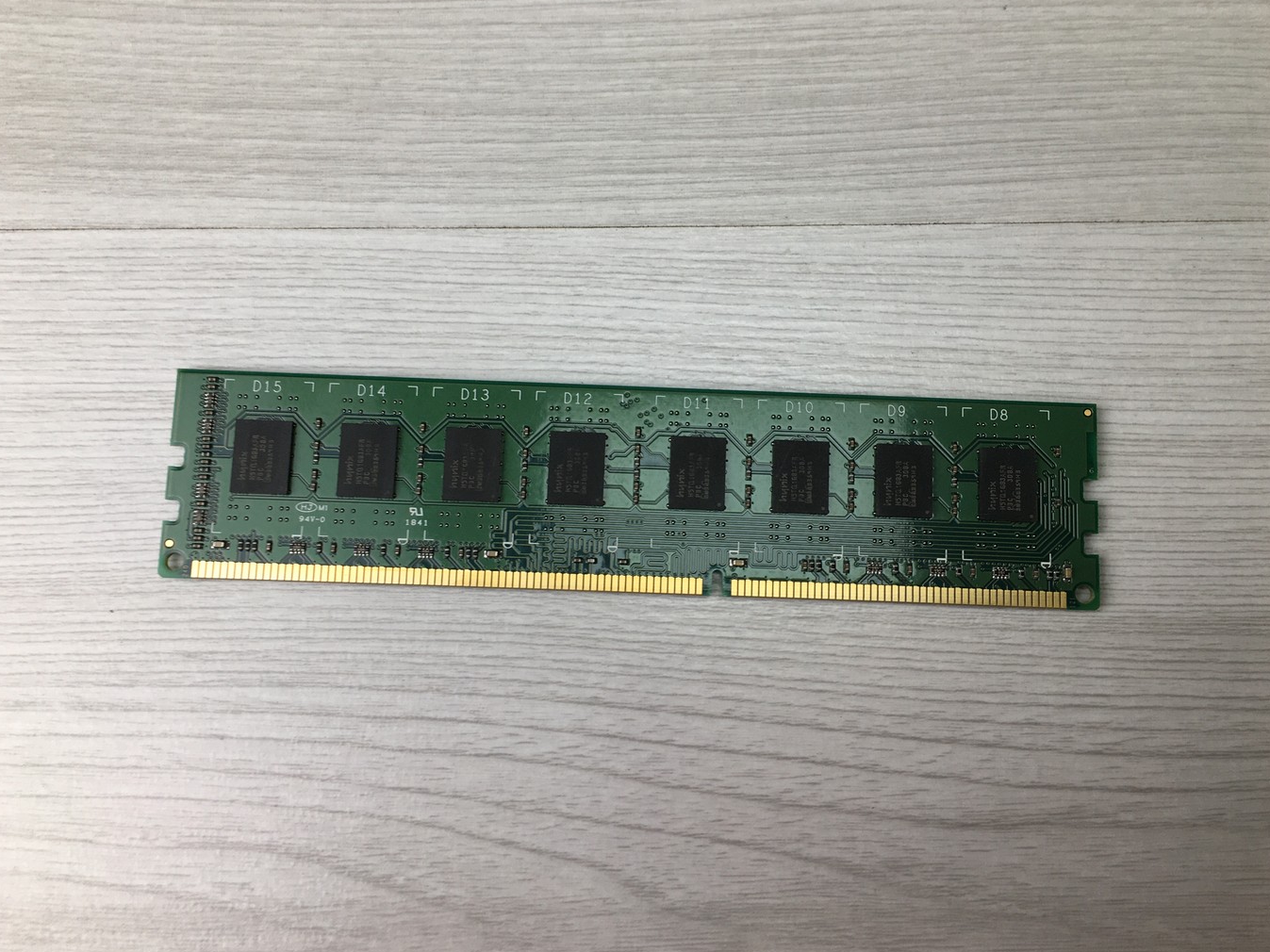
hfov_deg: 58.4
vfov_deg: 45.4
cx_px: 640
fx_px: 1137
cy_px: 471
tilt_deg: -80.9
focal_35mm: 31
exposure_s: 1/100
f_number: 2.2
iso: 25
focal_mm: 4.15
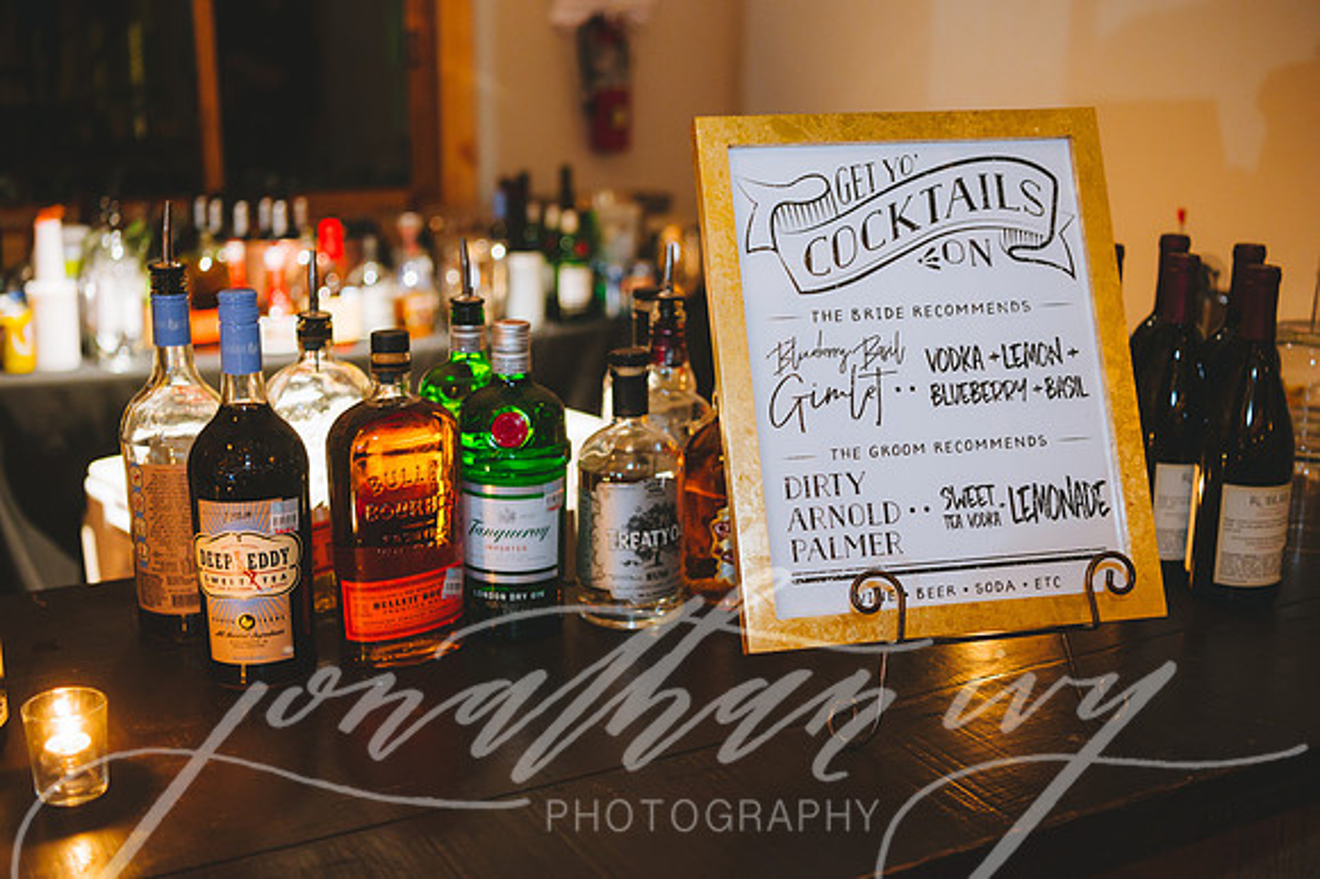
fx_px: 1612
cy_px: 440
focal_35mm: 44
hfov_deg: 44.5
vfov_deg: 30.5
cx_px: 660
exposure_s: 1/20
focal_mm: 44
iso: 2500
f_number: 2.8
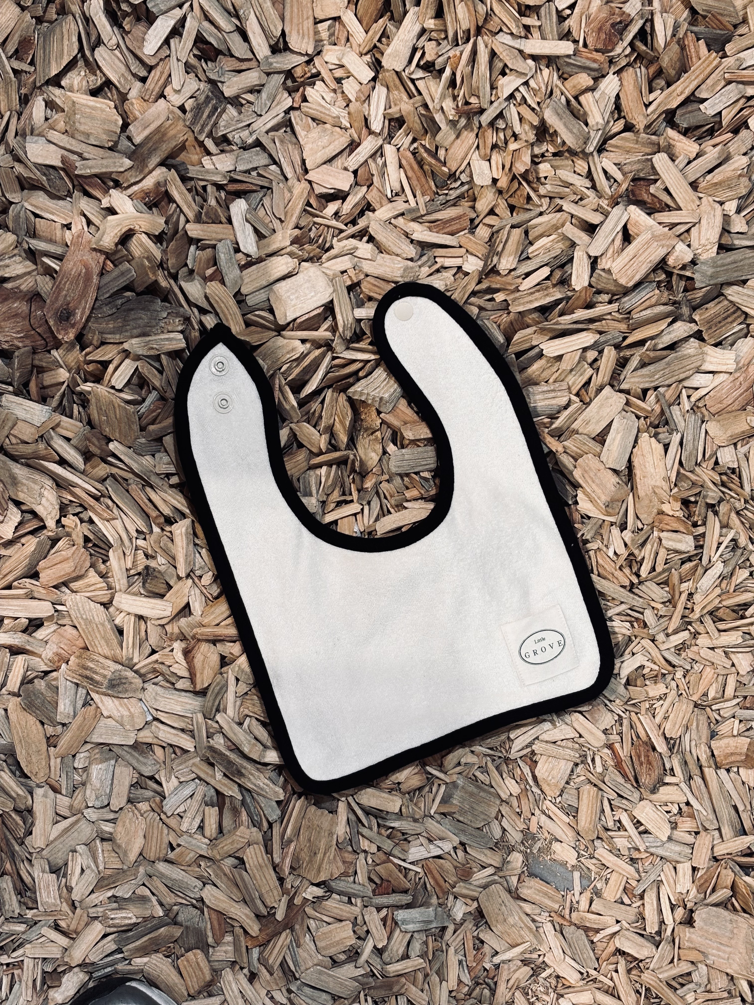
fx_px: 1510
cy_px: 502
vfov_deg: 36.8
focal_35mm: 52
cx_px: 377
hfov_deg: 28.0
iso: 50
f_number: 1.6
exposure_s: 1/55
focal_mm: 5.96
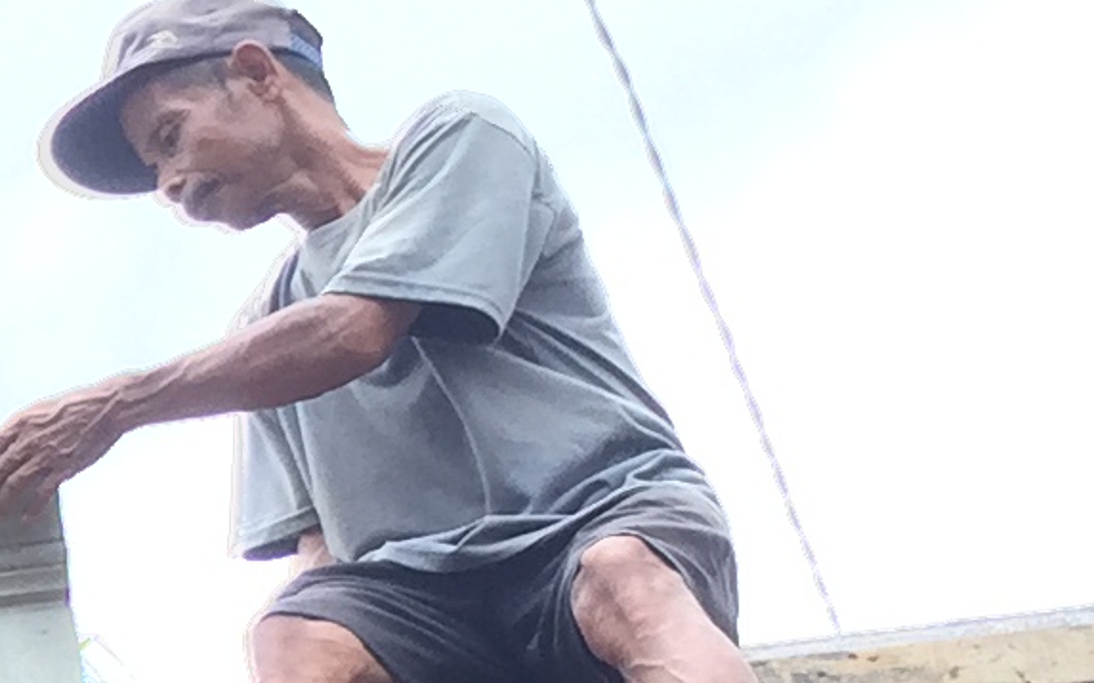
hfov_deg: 10.8
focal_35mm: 175
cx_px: -1205
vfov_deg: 7.4
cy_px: 891
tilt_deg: +29.9
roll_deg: -2.6
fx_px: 5217
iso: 32
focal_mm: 4.15
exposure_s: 1/126
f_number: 2.2
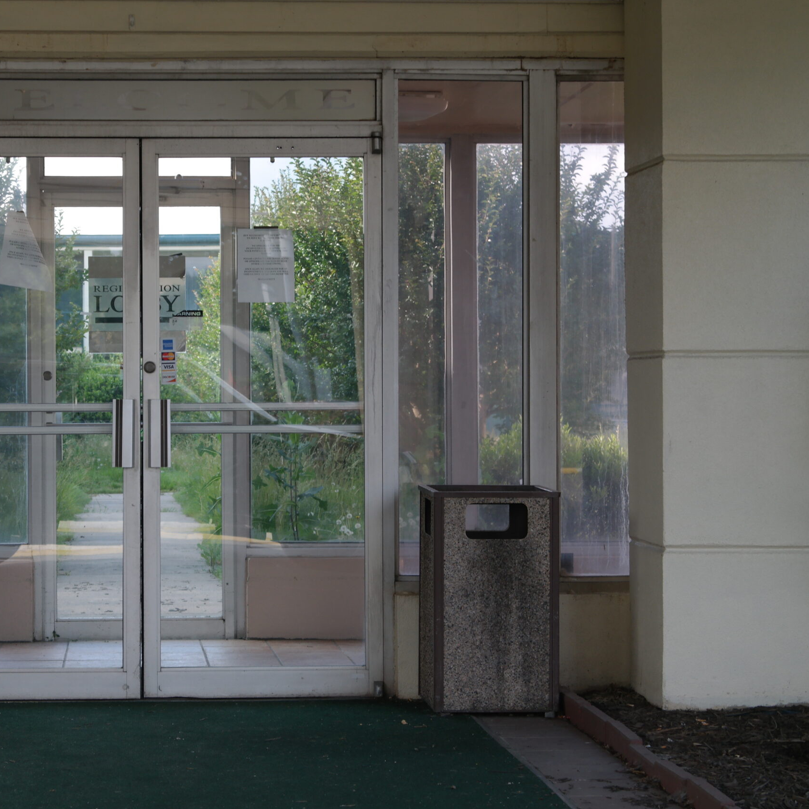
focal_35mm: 99
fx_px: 2618
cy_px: 408
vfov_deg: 17.6
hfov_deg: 17.5
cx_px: 224
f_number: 5.6
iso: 200
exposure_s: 1/100
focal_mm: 50
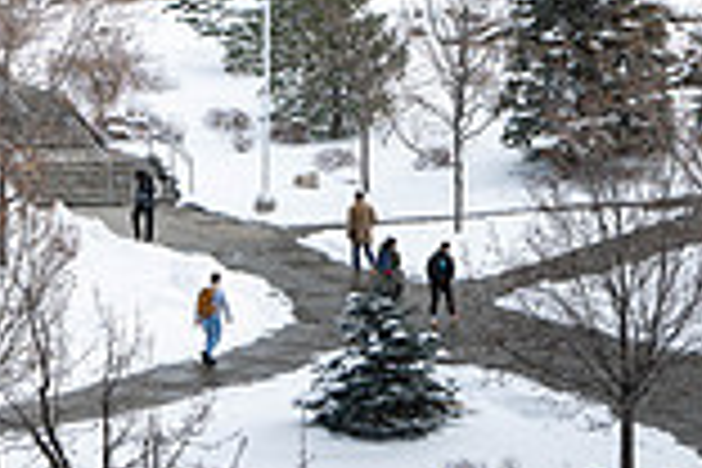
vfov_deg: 3.9
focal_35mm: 346
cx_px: 153
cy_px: -322
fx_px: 6746
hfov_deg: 6.0
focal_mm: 93
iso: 125
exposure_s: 1/500
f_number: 9
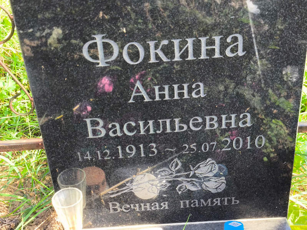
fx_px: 444
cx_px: 154
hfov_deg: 38.2
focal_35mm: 50
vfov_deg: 29.1
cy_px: 115
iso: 50
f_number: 1.7
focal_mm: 4.71
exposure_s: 1/110
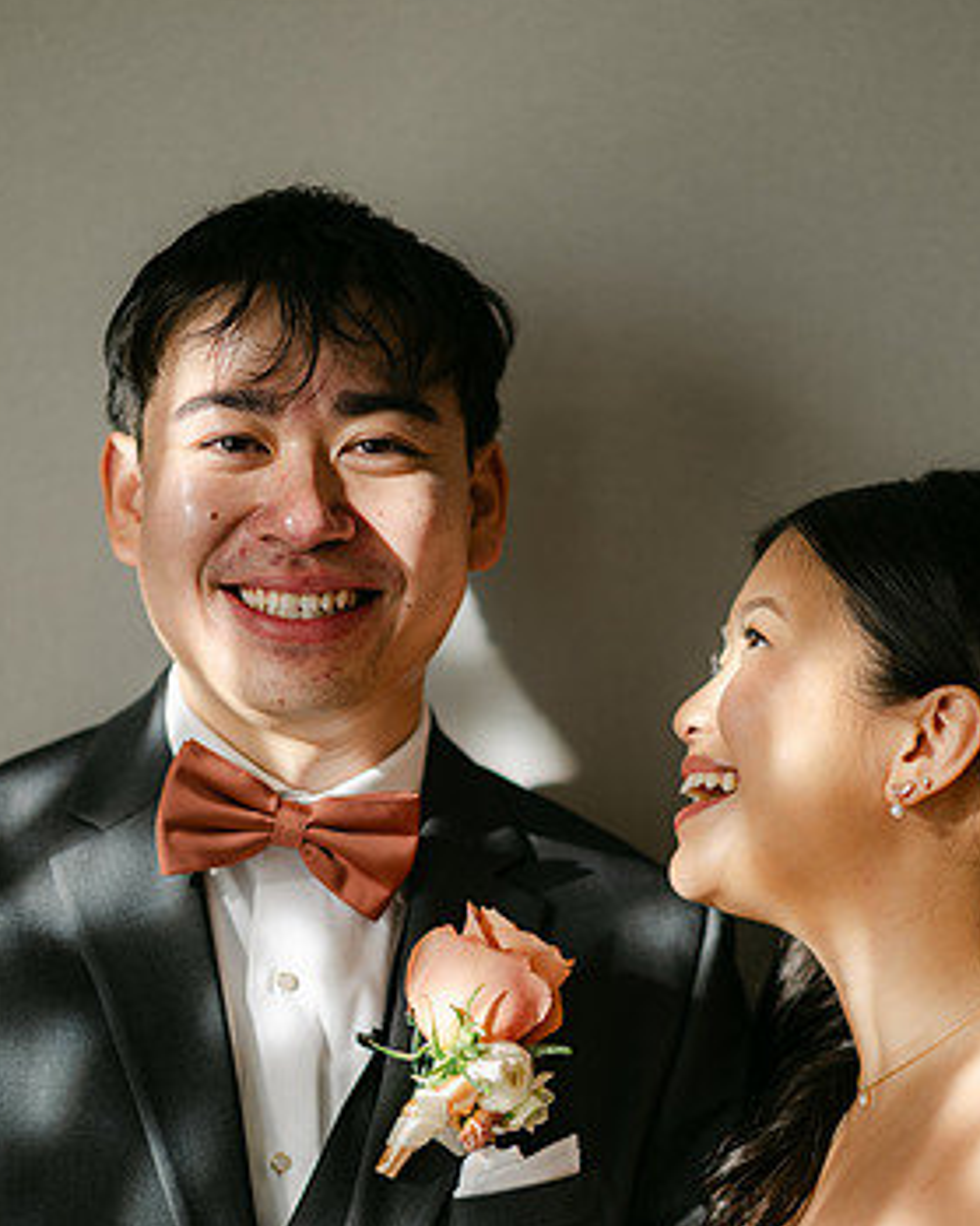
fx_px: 3736
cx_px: 481
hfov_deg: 14.9
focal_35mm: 103
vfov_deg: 18.6
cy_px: 734
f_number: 1.8
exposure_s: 1/320
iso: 110
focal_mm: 85
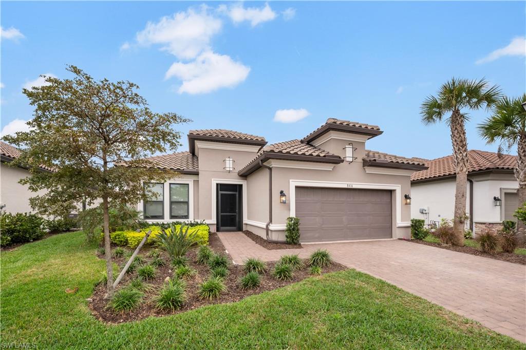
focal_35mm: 14
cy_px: 175
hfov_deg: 104.3
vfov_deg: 81.1
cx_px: 263
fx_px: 204
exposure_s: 1/125
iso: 200
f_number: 11
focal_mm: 14
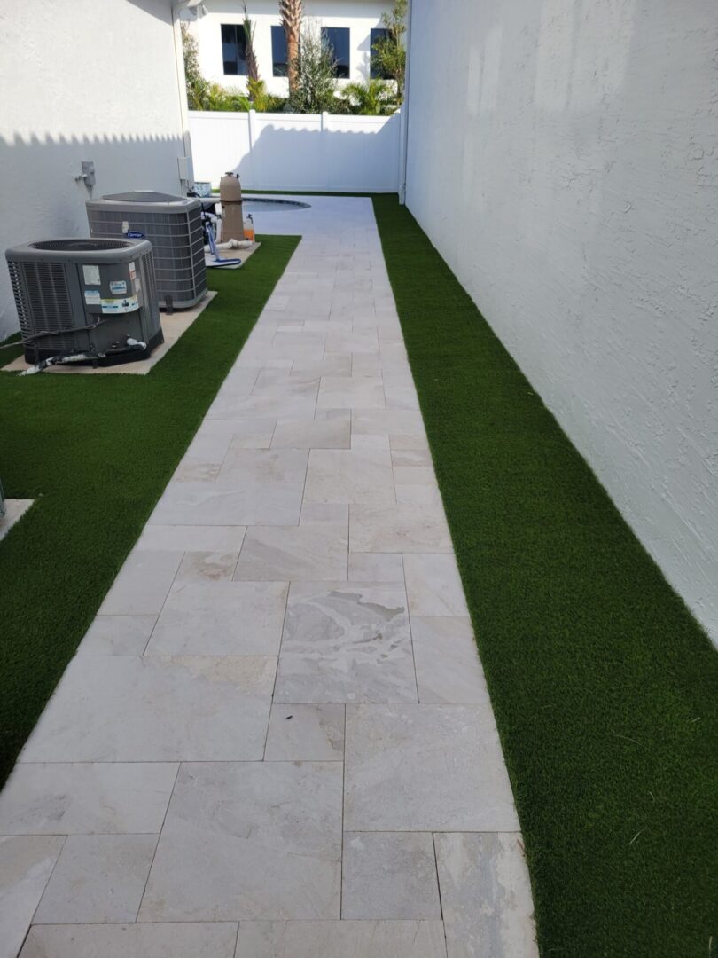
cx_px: 359
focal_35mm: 26
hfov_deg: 53.1
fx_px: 719
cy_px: 479
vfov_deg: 67.3
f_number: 1.8
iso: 40
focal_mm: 5.4
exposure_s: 1/1765
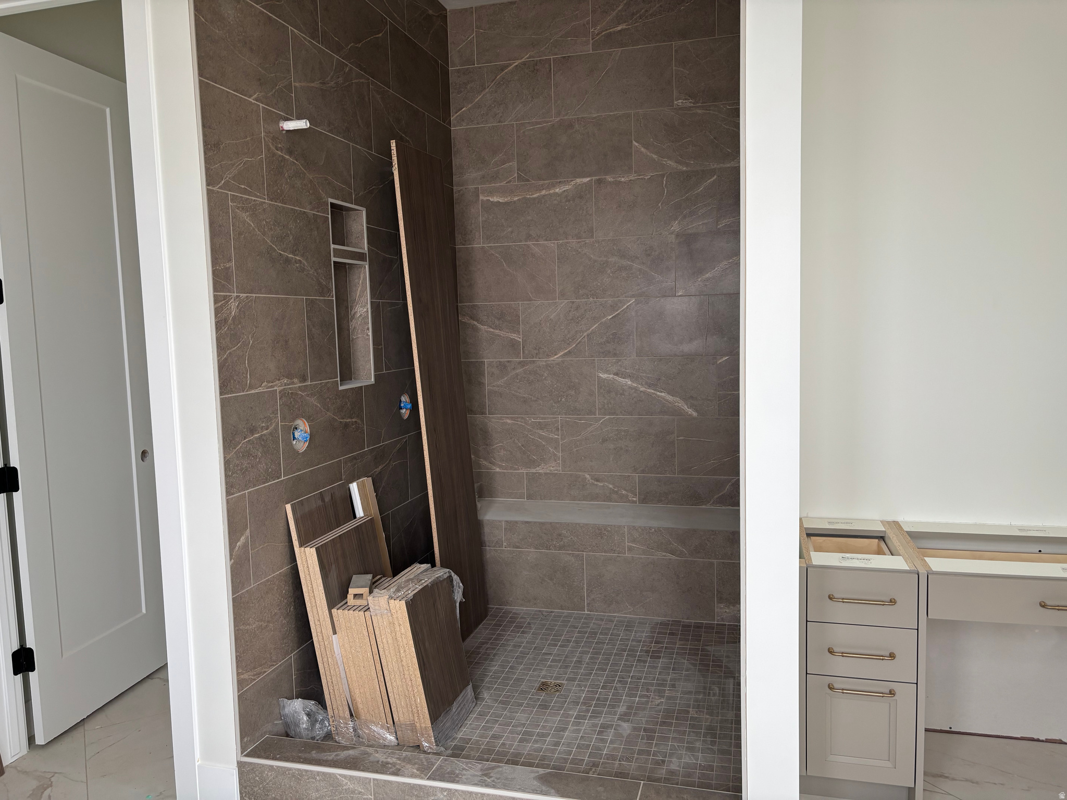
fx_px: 801
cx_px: 534
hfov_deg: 67.3
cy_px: 400
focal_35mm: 26
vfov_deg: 53.1
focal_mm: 5.96
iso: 100
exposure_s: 1/121
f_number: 1.6
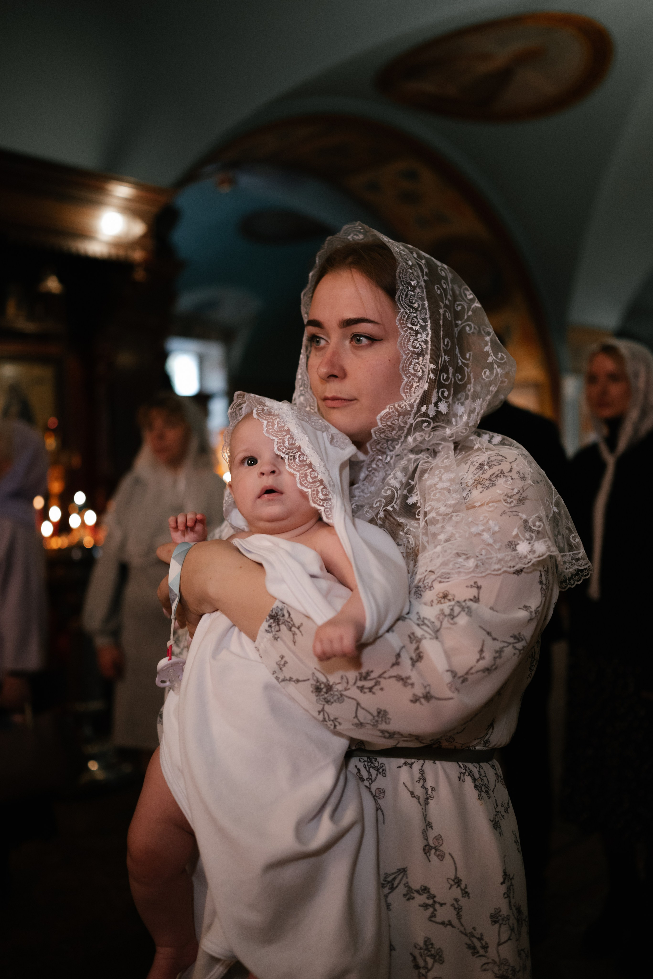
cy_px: 490
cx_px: 326
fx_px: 951
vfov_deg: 54.4
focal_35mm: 35
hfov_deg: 37.9
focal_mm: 35
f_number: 1.8
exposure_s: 1/160
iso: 1600
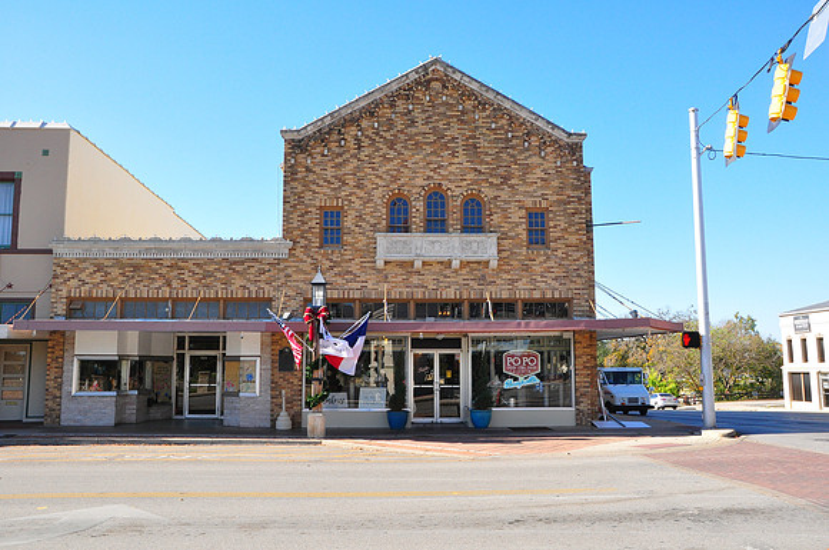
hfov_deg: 59.6
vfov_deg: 41.6
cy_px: 275
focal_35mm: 32
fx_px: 724
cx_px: 414
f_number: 10
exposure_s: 1/400
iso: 800
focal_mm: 21
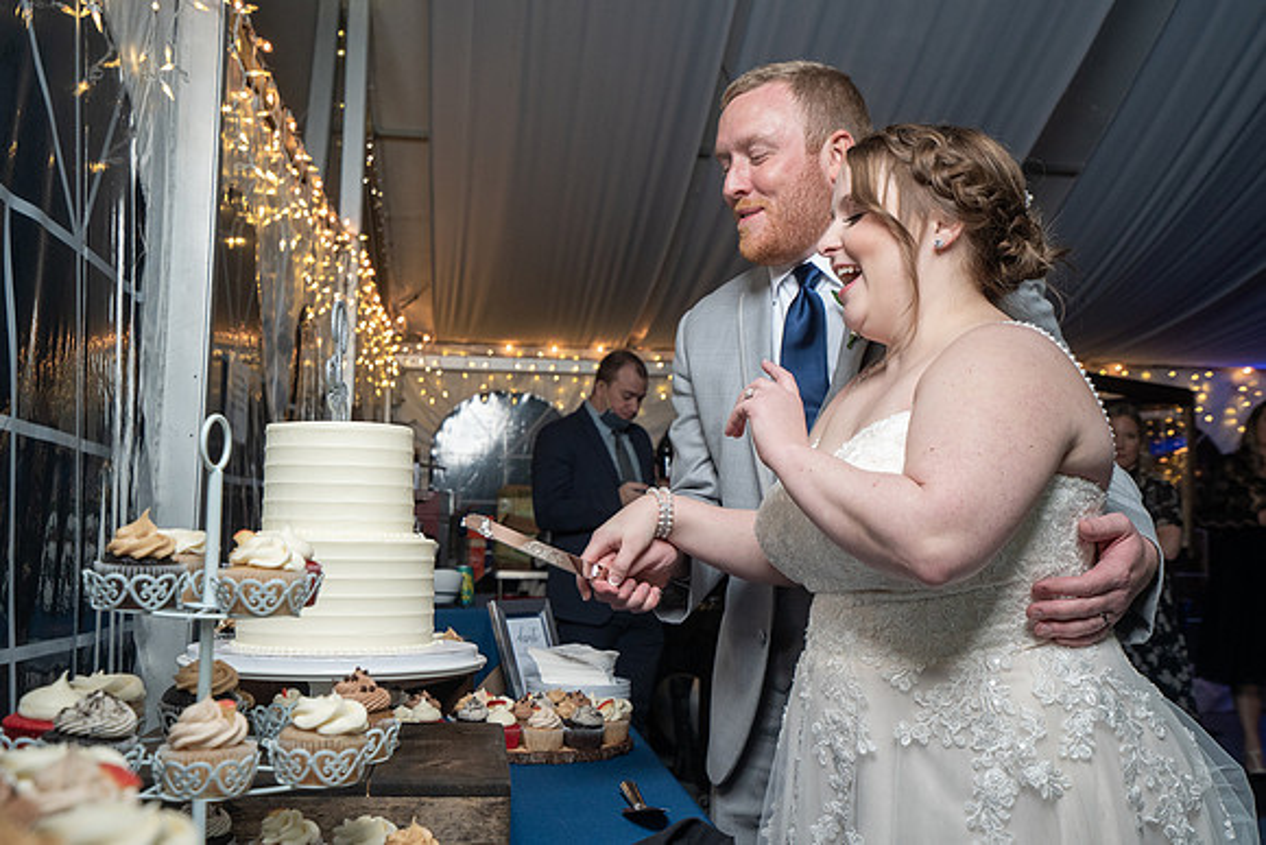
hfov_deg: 49.0
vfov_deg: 33.8
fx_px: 1388
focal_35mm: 39
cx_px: 612
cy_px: 474
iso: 2000
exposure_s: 1/250
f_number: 5.6
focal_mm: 35
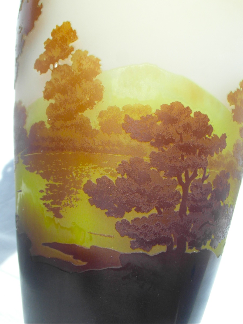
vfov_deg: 45.8
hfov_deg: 35.1
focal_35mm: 41
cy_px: 162
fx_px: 384
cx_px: 122
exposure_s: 1/350
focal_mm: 6.8
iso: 80
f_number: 5.8
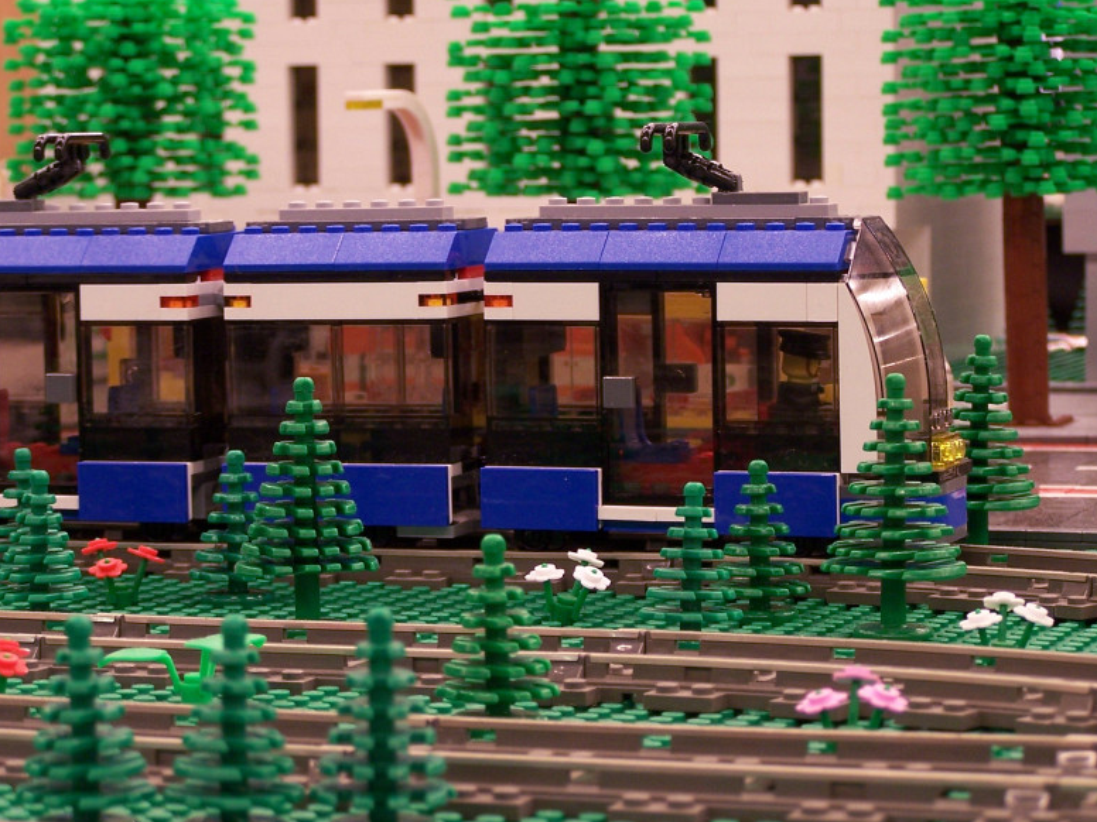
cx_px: 539
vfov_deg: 11.9
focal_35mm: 124
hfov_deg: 15.9
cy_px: 343
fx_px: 3930
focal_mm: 15.6
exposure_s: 1/2
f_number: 3.2
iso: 80
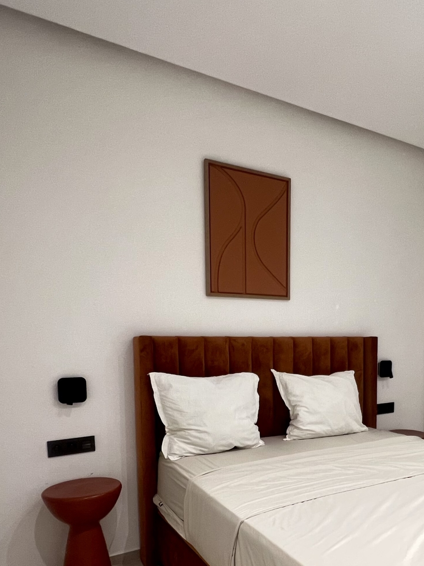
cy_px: 384
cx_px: 314
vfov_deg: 63.4
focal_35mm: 27
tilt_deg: -6.2
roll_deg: -0.3
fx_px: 441
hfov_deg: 49.4
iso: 200
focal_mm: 1.57
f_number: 1.8
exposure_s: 1/50
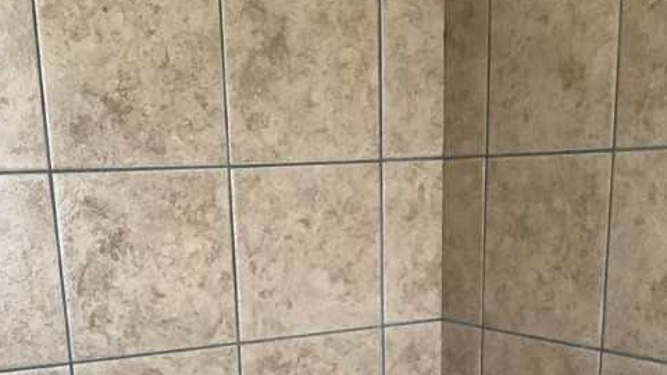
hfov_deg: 38.5
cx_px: 297
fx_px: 955
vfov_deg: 20.8
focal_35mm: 54
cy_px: 446
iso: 100
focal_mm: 3.3
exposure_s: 1/50
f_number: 2.4
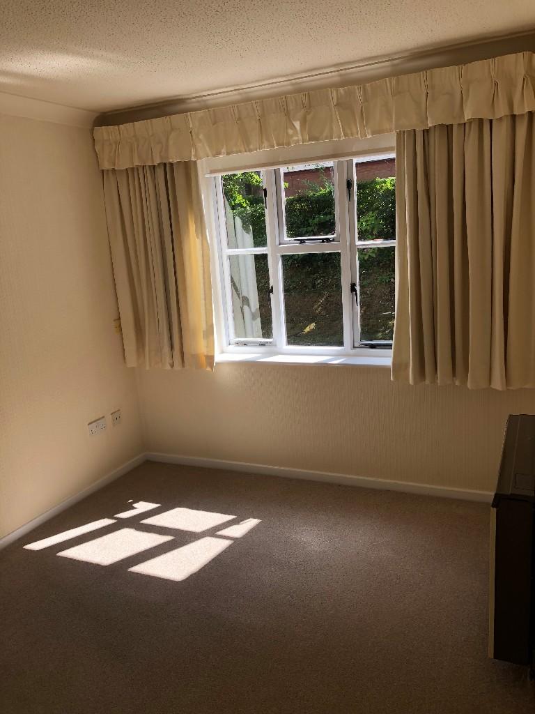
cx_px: 268
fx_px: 577
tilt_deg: -12.3
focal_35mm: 28
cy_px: 357
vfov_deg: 63.4
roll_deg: +4.5
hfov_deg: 49.7
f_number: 1.8
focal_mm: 3.99
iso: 20
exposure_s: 1/221
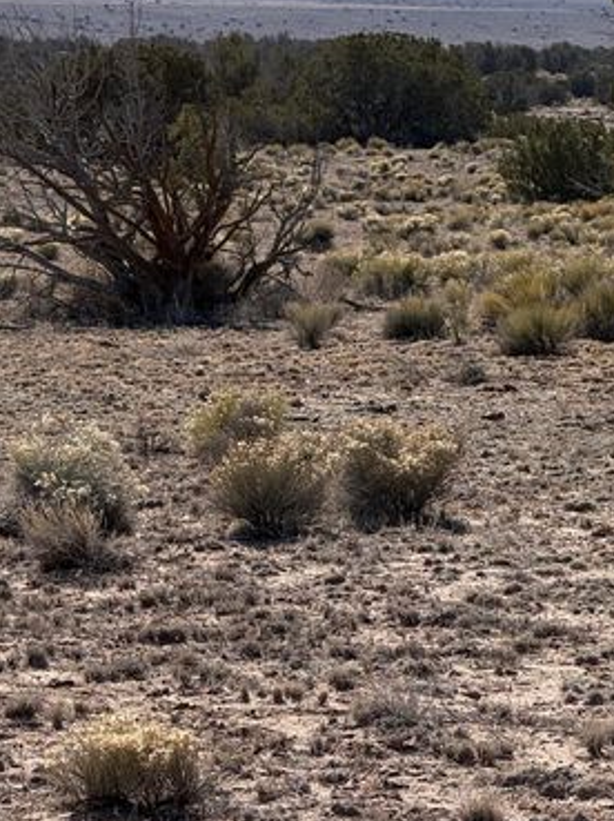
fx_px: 5141
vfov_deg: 9.1
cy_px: 431
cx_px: 89
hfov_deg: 6.8
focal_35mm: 217
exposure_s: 1/1818
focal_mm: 15.66
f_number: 2.8
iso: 50
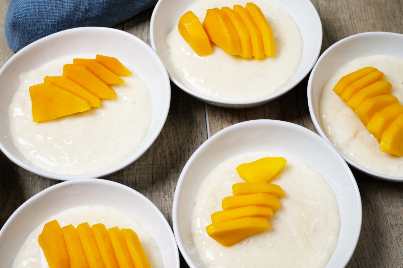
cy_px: 134
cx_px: 202
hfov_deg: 28.9
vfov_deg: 19.4
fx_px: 783
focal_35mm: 70
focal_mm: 70
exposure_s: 1/100
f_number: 11
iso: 200
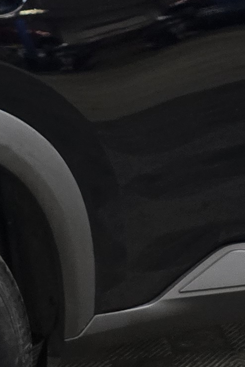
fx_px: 1316
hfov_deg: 10.6
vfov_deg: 15.8
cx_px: 72
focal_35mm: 129
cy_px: 65
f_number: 1.7
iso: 500
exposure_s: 1/120
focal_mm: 6.3
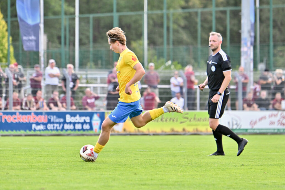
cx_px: 142
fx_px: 2217
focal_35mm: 280
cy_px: 95
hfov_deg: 7.4
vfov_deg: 4.9
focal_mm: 280
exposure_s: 1/2000
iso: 2000
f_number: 5.6
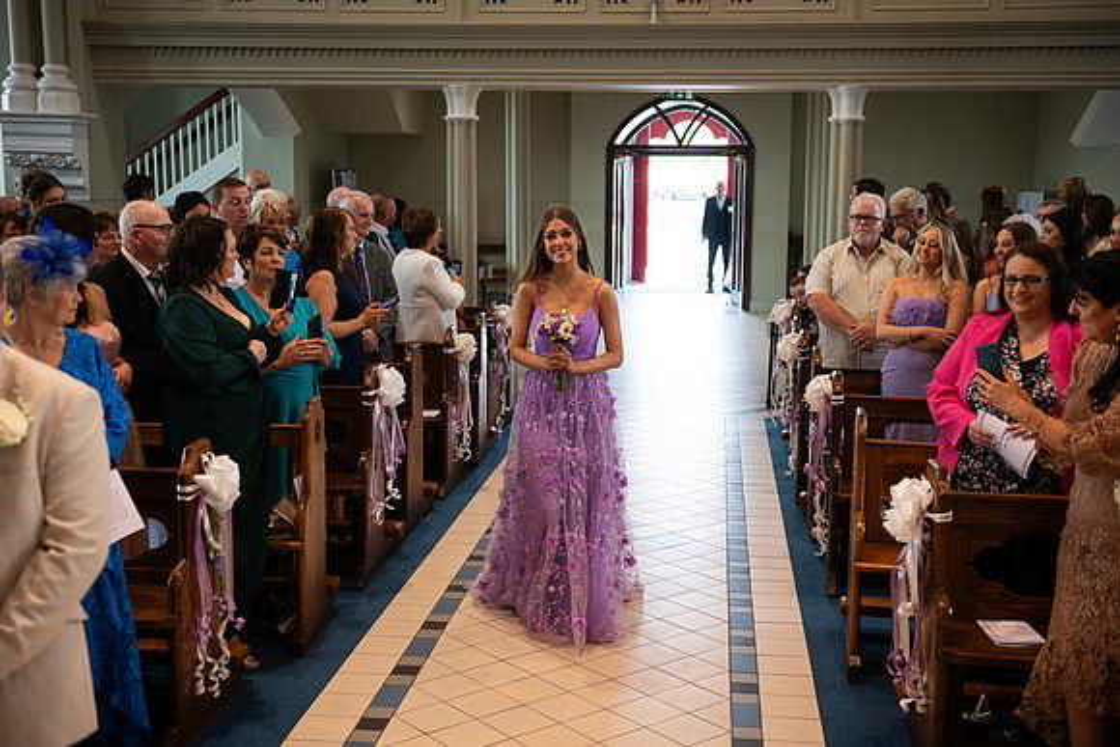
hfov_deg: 44.5
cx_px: 560
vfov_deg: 30.5
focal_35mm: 44
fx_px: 1369
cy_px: 374
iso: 800
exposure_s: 1/160
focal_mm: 44
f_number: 3.5
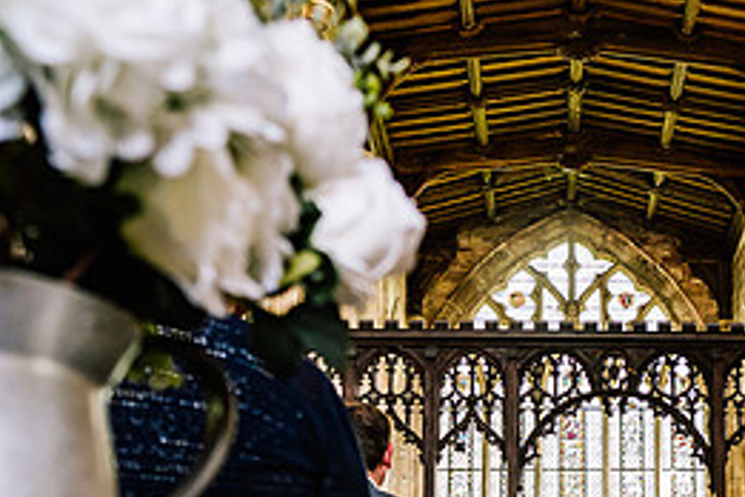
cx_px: 637
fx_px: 1117
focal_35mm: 54
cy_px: 510
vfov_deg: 23.9
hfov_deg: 35.2
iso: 1600
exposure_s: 1/160
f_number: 2.8
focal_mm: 24
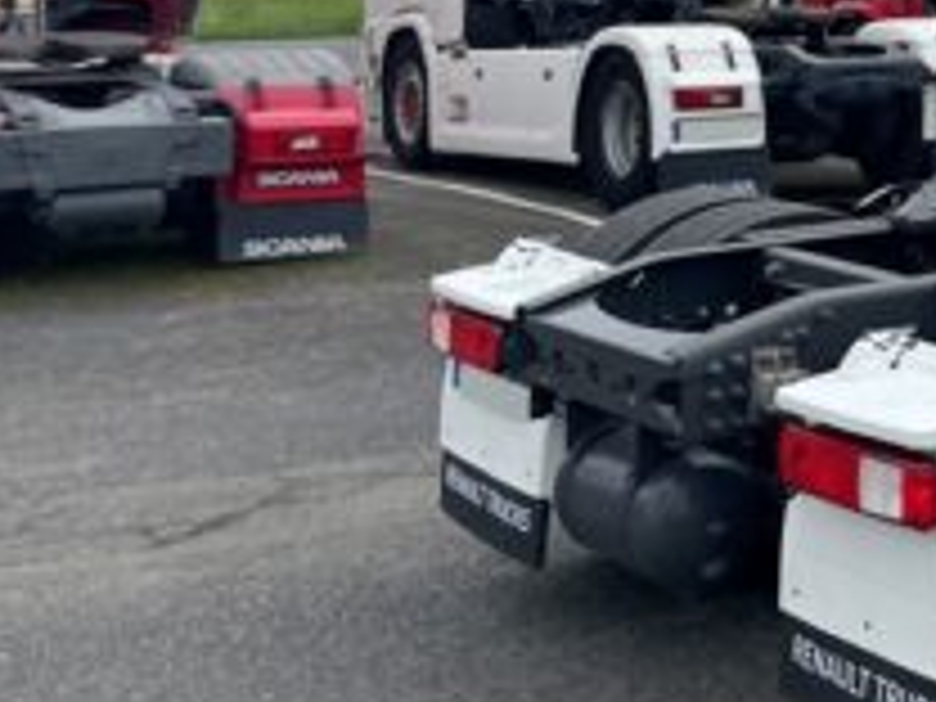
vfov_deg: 18.8
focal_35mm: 75
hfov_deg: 22.7
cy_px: -94
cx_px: 1264
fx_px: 2028
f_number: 1.6
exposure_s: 1/2882
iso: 32
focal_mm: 4.2
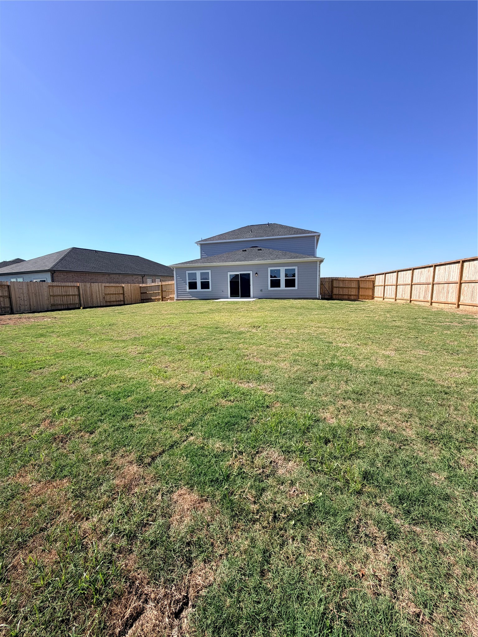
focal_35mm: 14
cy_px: 318
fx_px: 258
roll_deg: +1.1
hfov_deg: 85.7
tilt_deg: -5.8
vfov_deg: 102.1
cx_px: 239
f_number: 2.2
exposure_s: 1/770
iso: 20
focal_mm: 2.22
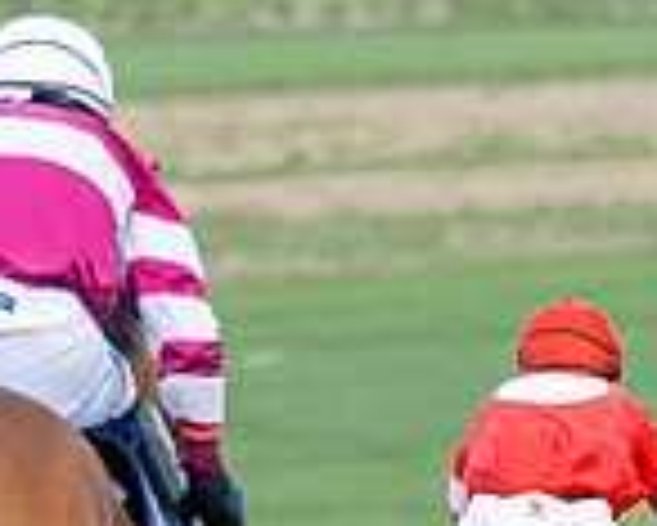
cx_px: 1338
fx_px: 34615
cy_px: 1212
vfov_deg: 0.9
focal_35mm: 1779
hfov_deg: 1.1
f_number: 4
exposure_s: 1/2500
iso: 400
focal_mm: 200
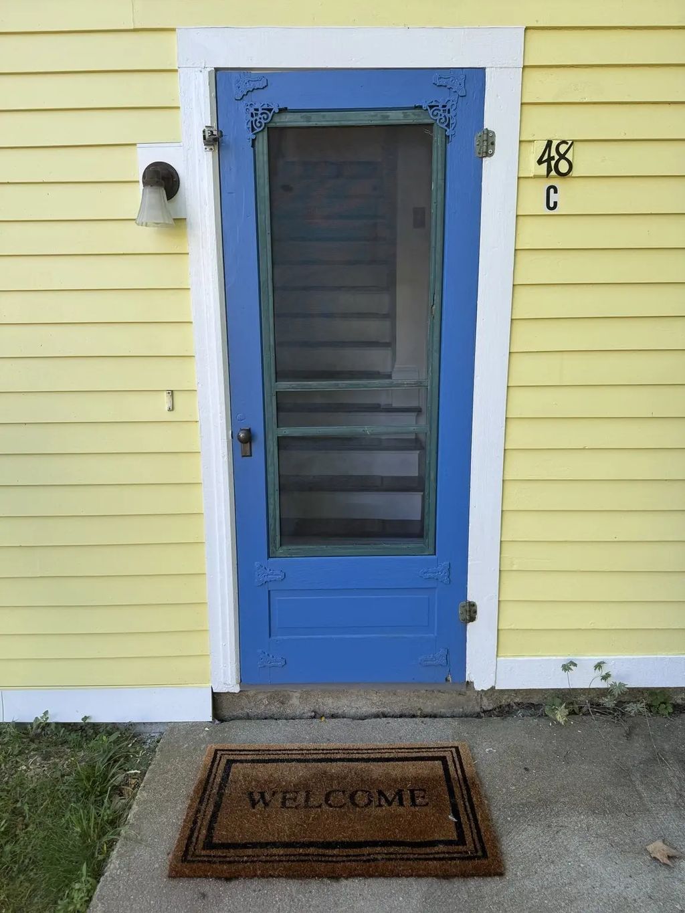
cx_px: 342
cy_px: 456
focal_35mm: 24
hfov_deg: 56.8
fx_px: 633
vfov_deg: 71.6
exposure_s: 1/416
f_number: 1.78
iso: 80
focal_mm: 6.76
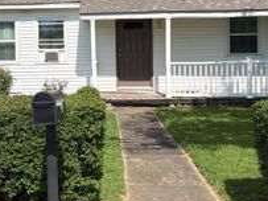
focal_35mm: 64
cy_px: 52
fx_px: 495
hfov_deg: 29.3
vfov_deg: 22.7
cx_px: 40
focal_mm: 5.96
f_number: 1.6
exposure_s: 1/4608
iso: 50
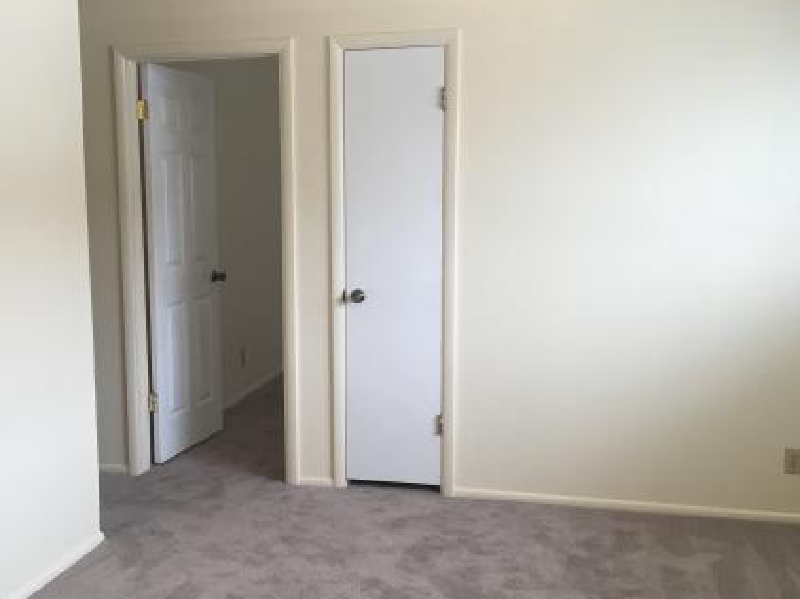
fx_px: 1016
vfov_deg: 32.8
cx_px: 303
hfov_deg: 42.7
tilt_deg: -8.4
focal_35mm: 44
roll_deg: +1.0
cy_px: 324
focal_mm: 4.15
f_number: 2.2
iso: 25
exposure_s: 1/30
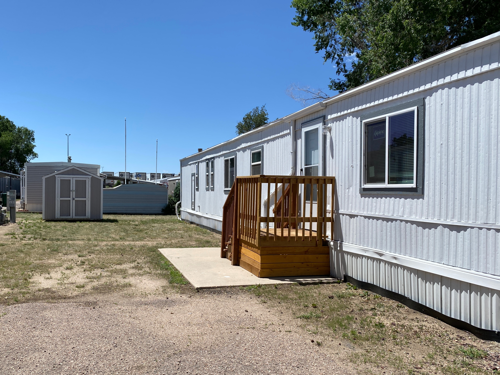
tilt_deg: +0.4
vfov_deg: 53.1
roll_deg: -3.0
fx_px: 376
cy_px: 188
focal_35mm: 26
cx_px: 250
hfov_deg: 67.3
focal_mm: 4.25
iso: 32
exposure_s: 1/3984
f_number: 1.8
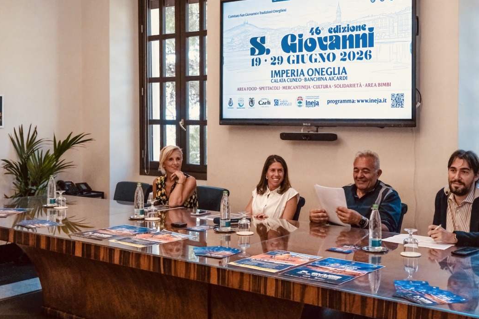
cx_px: 277
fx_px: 572
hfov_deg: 45.3
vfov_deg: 31.2
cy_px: 151
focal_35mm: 43
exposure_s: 1/1000
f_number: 4
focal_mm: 23.5
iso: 2500
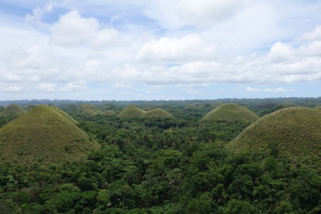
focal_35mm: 36
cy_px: 107
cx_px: 160
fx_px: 321
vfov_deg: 36.9
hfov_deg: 53.1
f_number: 4
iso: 100
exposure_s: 1/1000
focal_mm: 13.31
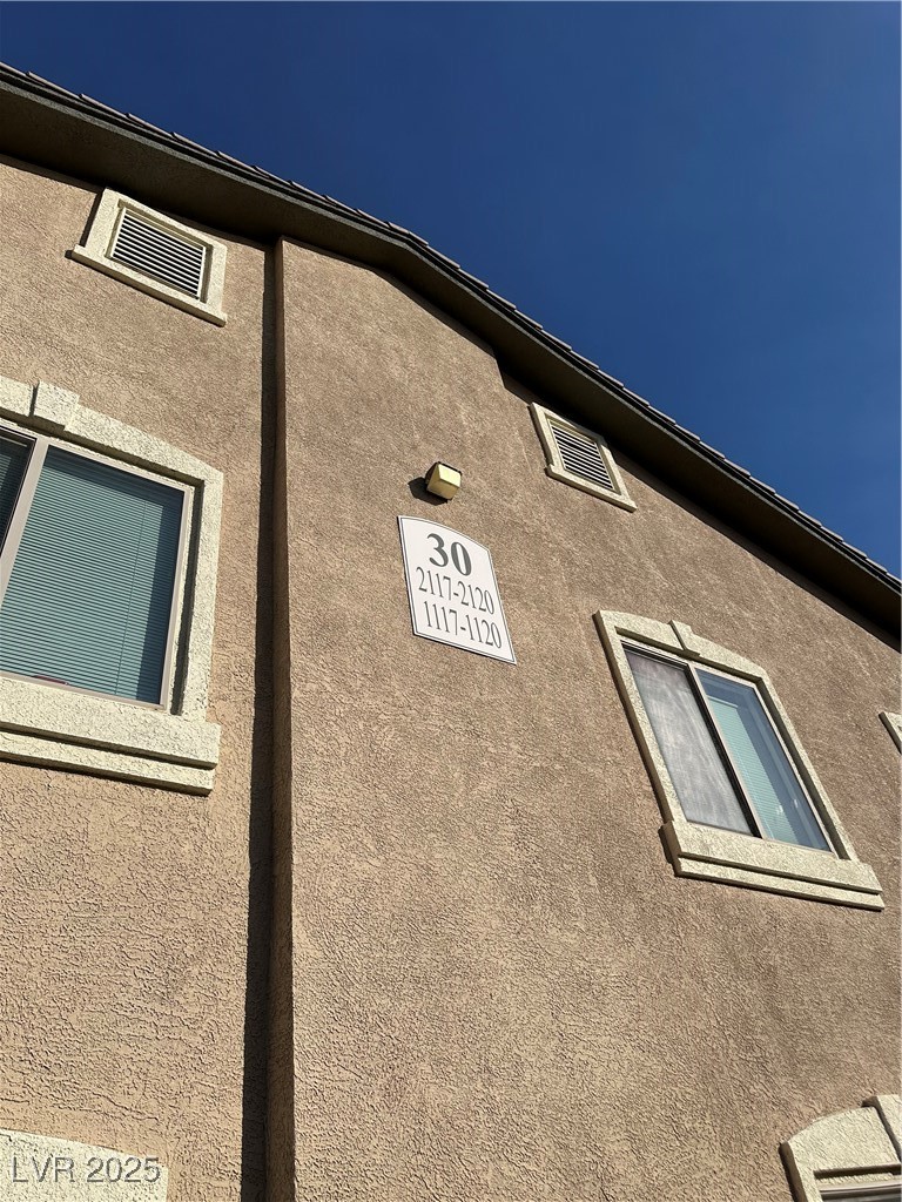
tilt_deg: +40.2
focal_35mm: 24
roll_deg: +14.9
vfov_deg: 71.6
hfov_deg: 56.8
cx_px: 451
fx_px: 834
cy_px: 601
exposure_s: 1/9709
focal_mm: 6.86
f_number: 1.78
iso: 80
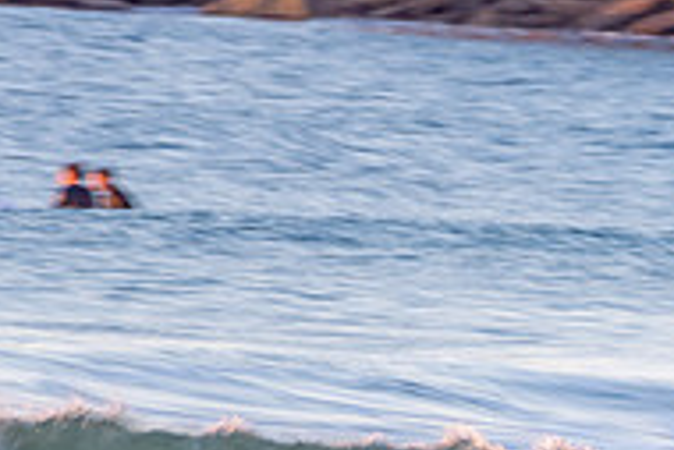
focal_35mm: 1527
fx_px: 28610
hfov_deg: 1.3
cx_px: 791
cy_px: 494
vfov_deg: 0.9
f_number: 11
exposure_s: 1/10
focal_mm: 500
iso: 64
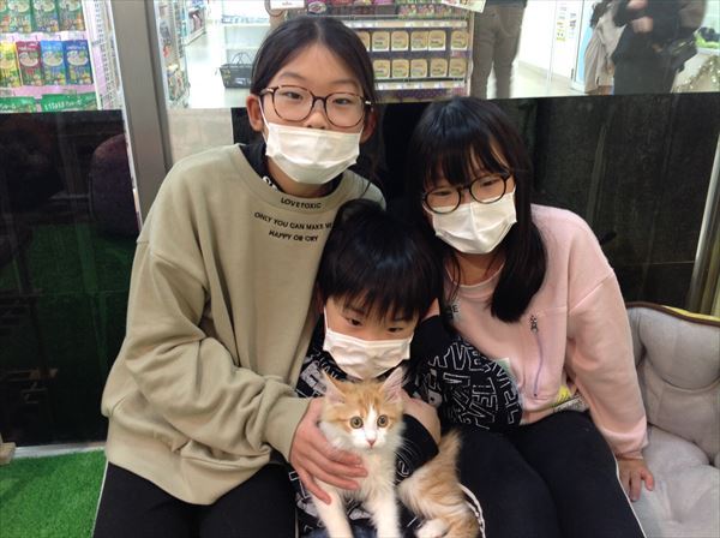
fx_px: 727
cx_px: 360
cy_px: 269
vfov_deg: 40.6
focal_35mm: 35
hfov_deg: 52.7
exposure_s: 1/15
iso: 80
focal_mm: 4.28
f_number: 2.4
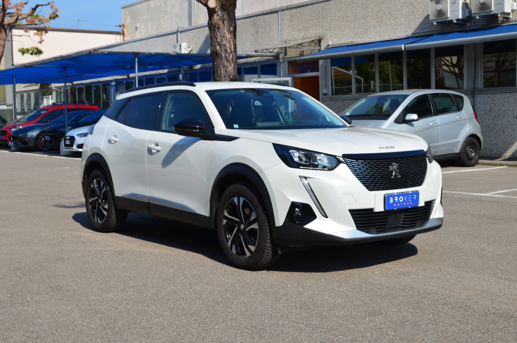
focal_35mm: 51
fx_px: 731
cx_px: 258
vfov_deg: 26.4
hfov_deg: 39.0
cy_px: 172
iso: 100
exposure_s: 1/125
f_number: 11
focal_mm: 34
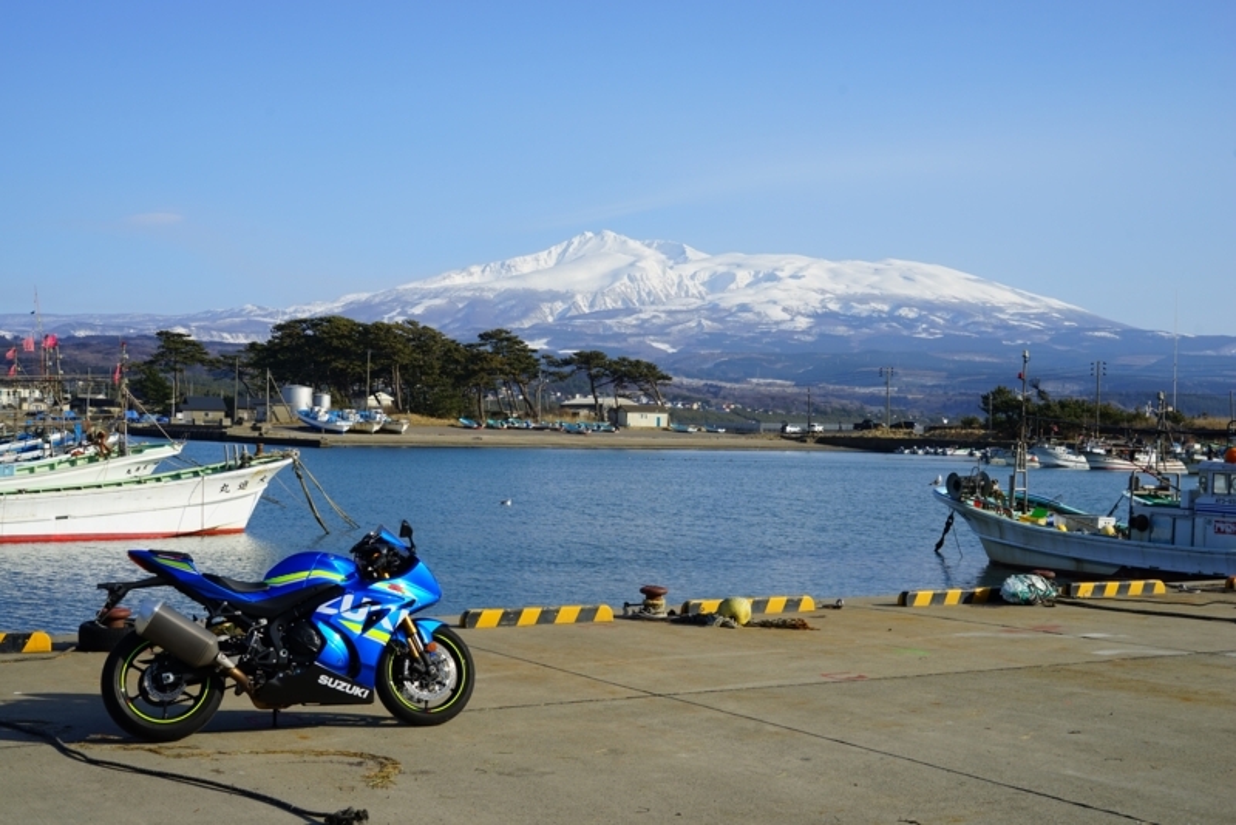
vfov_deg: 31.9
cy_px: 412
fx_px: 1442
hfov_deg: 46.4
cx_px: 618
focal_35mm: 42
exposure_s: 1/125
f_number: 11
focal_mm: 42
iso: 100
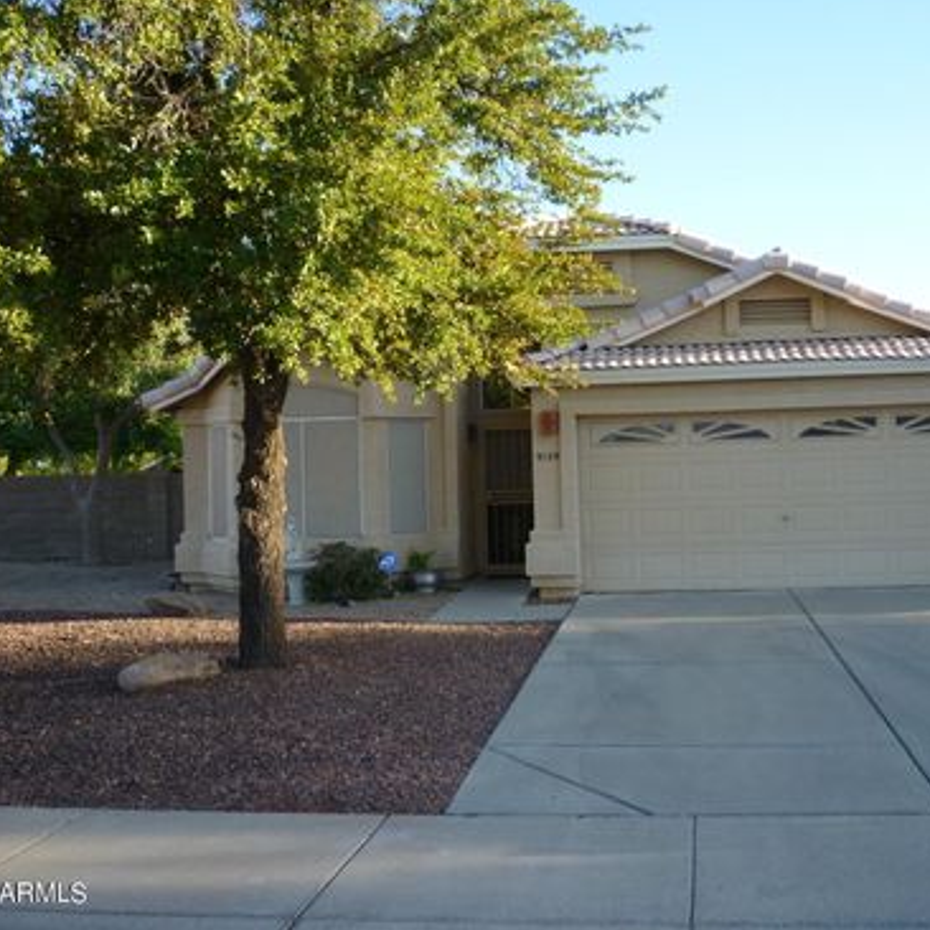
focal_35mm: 35
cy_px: 459
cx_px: 564
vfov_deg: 47.2
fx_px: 1064
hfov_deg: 46.9
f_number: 3.3
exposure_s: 1/200
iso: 80
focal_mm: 5.2
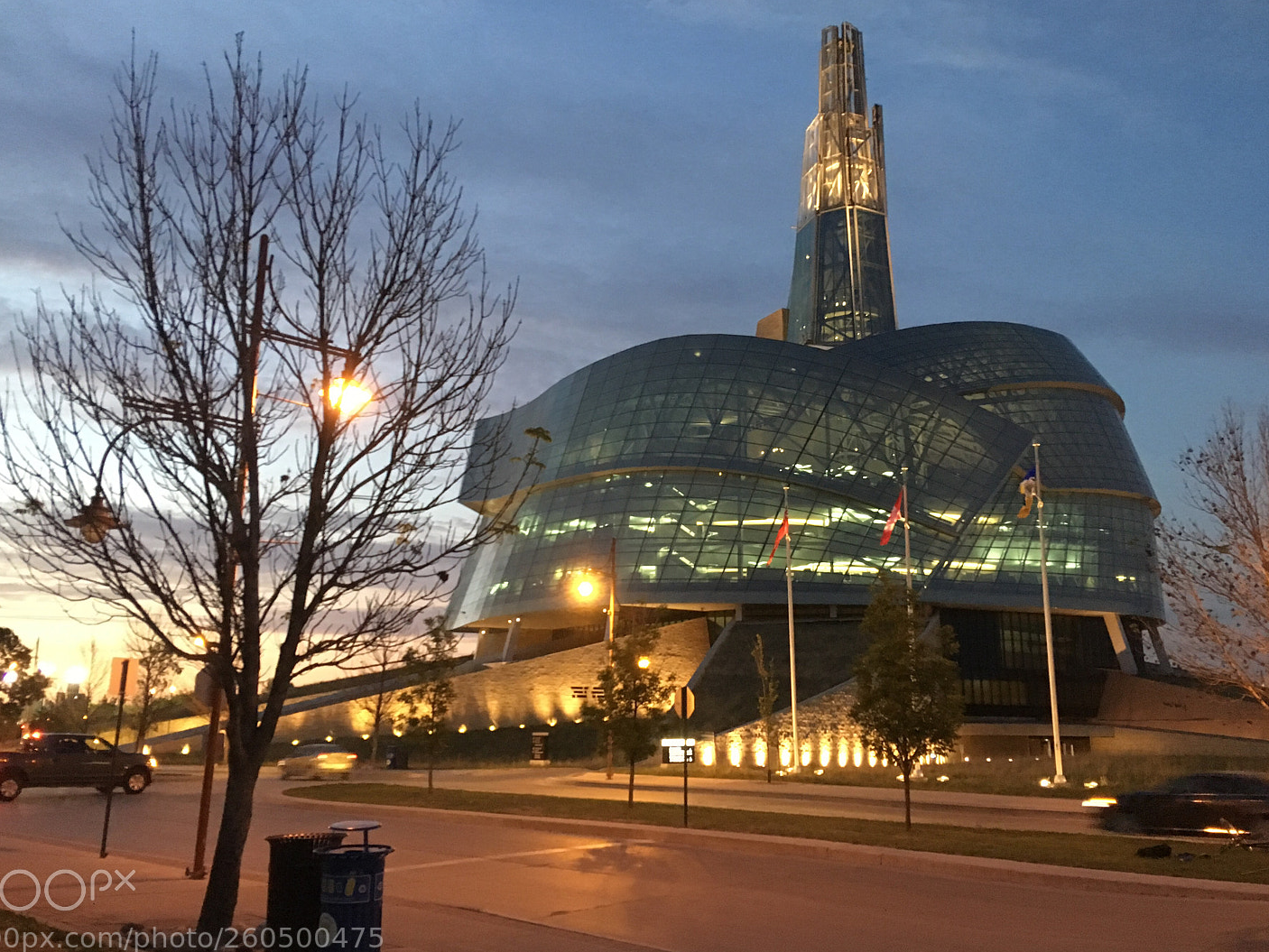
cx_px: 634
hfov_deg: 55.3
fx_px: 1210
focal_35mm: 33
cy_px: 467
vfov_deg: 43.0
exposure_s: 1/15
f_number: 2.2
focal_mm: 4.15
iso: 500
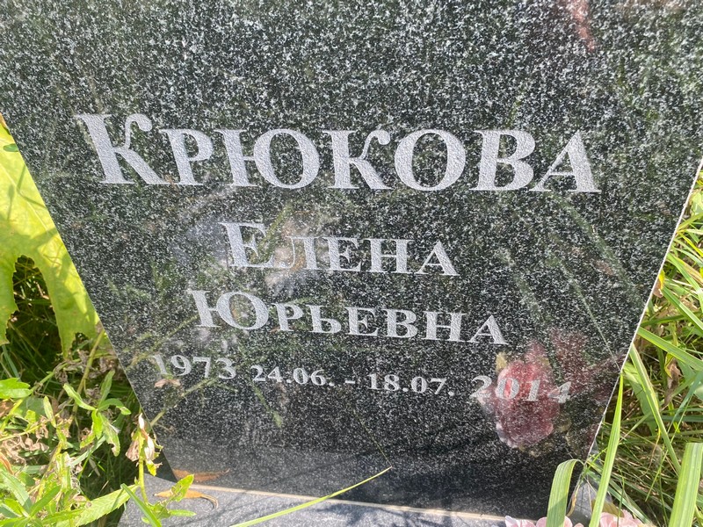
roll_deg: +2.7
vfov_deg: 53.1
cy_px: 264
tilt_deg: -40.2
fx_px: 528
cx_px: 352
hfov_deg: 67.3
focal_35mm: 26
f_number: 1.8
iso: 32
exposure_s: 1/324
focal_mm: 4.25
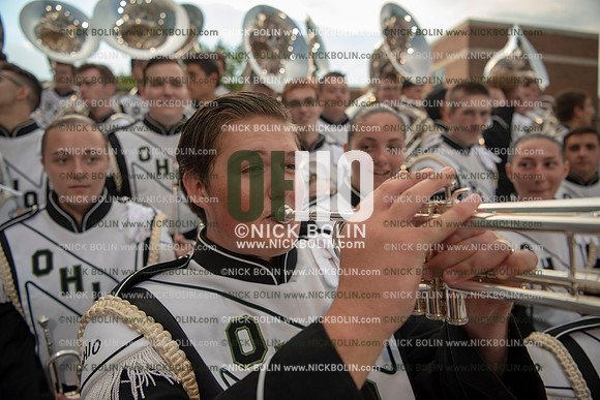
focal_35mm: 24
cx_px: 300
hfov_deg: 73.7
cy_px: 200
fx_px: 400
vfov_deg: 53.2
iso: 800
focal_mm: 24
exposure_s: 1/125
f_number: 3.2
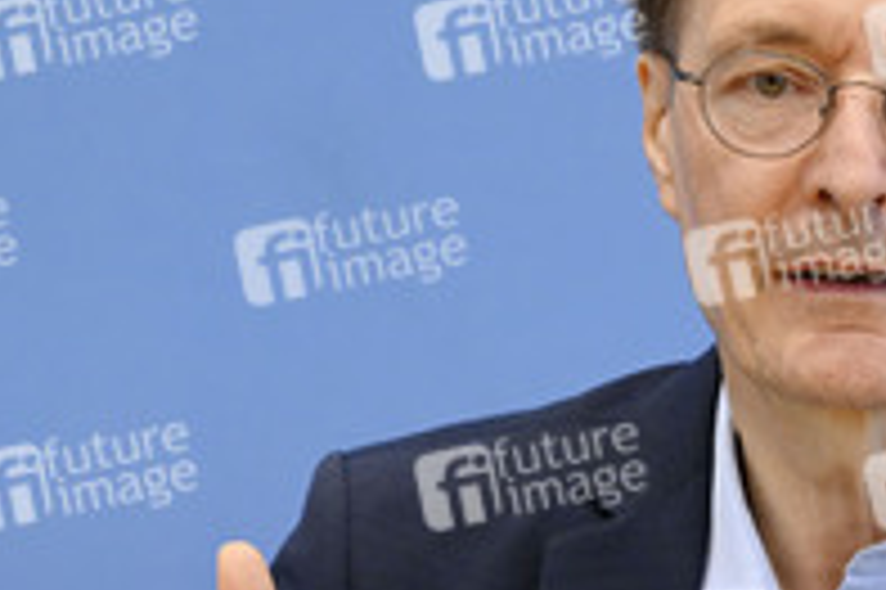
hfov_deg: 8.9
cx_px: 861
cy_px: 365
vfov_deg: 6.0
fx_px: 5631
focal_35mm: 229
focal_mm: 100
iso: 4000
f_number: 5.6
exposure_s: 1/640
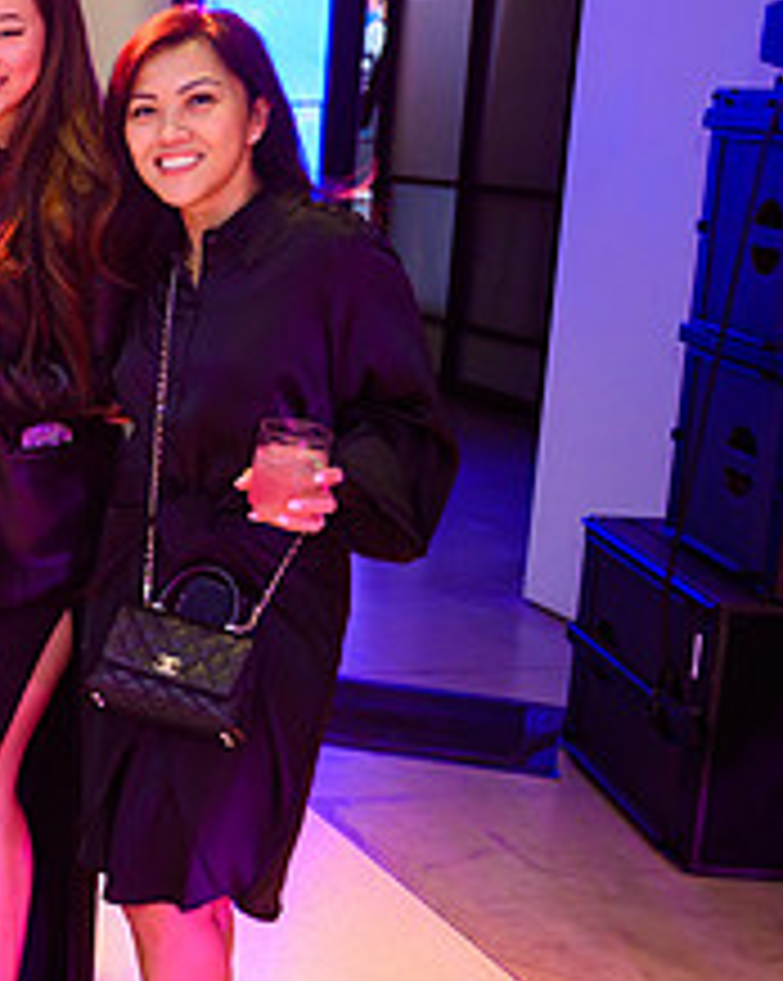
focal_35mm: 60
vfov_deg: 31.4
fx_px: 1740
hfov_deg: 20.7
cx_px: -459
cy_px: 432
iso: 1600
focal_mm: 24
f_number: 3.2
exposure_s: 1/200
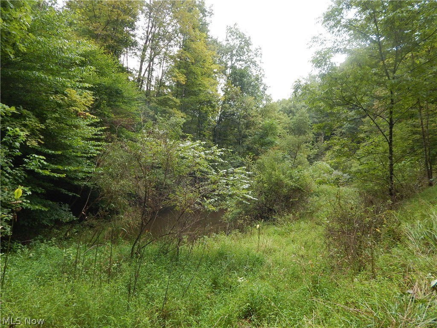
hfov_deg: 76.4
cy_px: 164
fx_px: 278
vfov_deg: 61.1
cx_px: 218
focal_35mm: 22
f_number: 3
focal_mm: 4
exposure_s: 1/250
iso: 125
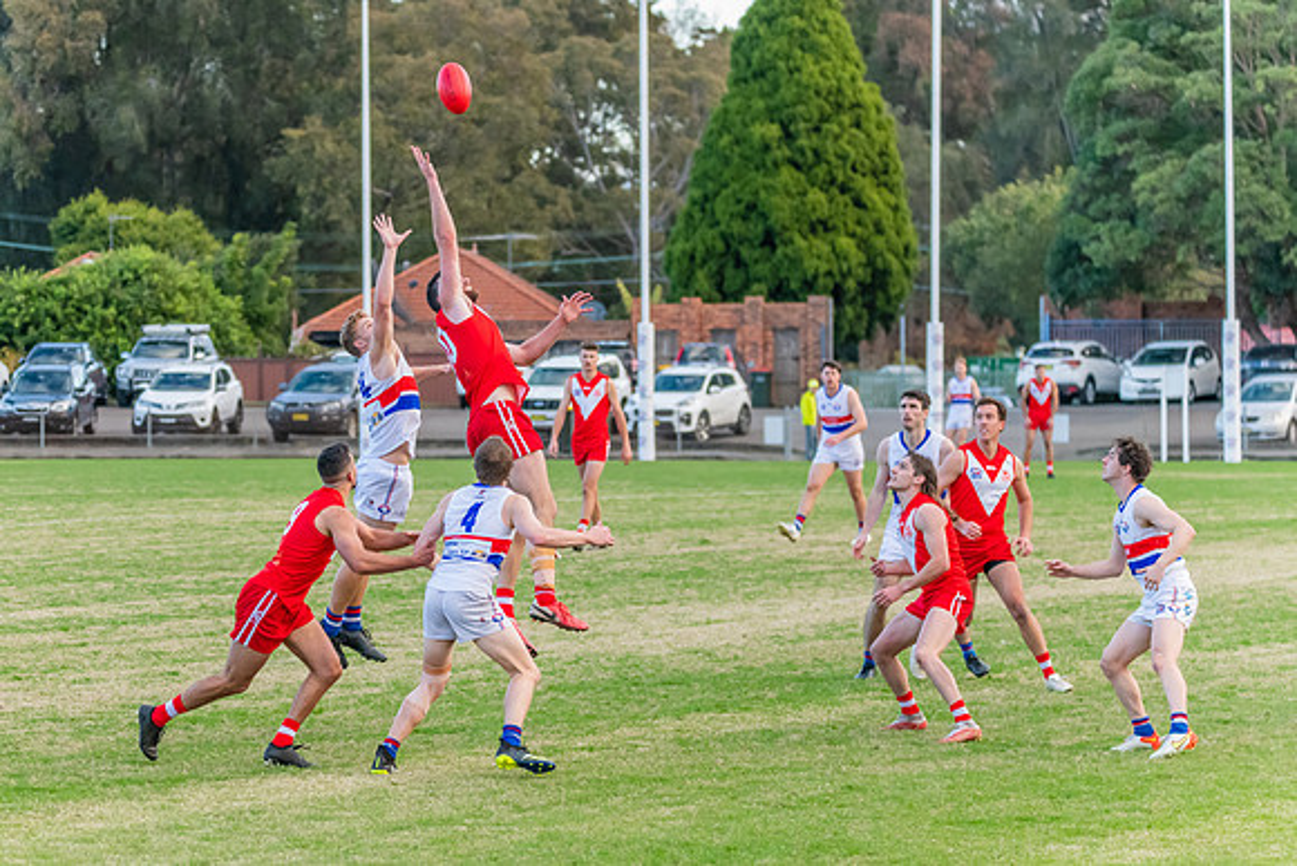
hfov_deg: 11.0
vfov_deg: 7.3
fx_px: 6763
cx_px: 545
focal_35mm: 188
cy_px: 471
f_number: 5
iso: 3200
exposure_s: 1/1600
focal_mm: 160
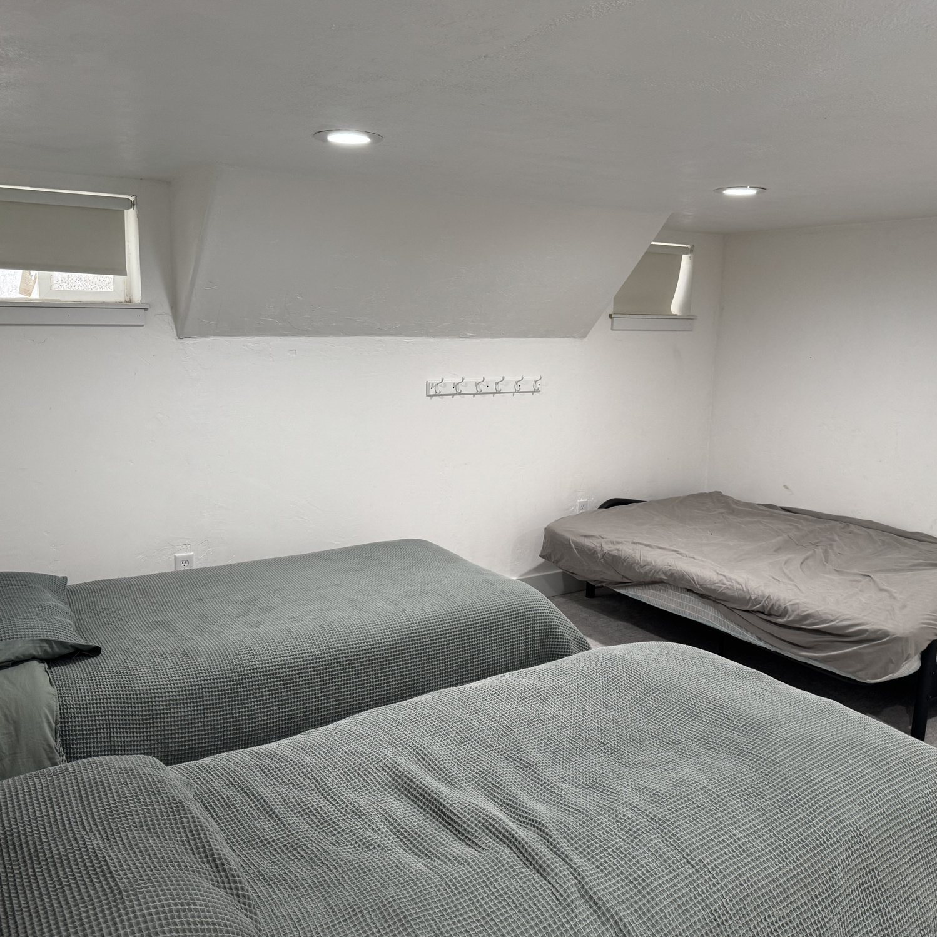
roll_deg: -0.6
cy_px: 475
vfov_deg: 55.6
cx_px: 480
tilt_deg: -10.5
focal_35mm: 29
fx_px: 888
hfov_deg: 55.6
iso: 160
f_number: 1.78
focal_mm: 6.76
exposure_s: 1/60
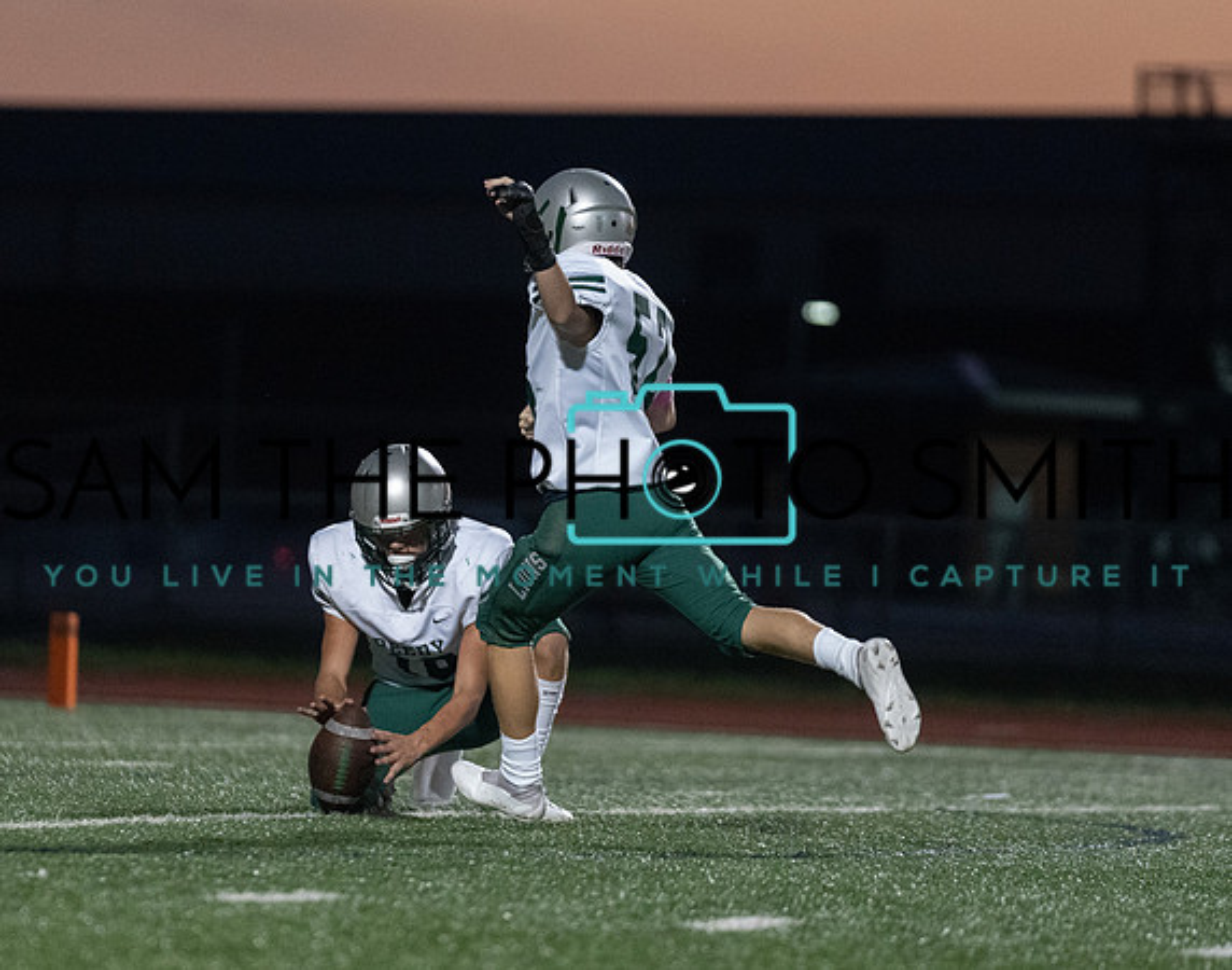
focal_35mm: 313
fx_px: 11357
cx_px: 613
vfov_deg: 4.9
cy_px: 458
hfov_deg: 6.2
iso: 10000
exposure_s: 1/1000
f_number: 2.8
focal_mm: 200
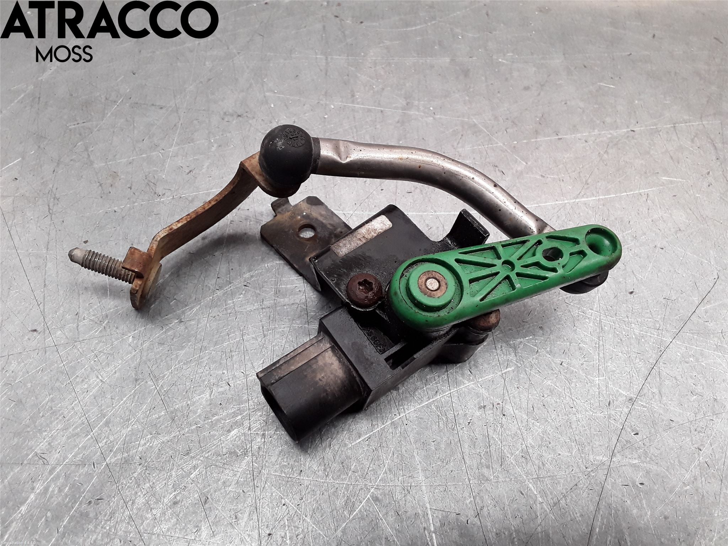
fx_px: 589
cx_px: 364
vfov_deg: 49.7
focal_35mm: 28
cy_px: 273
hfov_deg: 63.4
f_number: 1.9
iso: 100
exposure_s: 1/101
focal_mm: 2.91
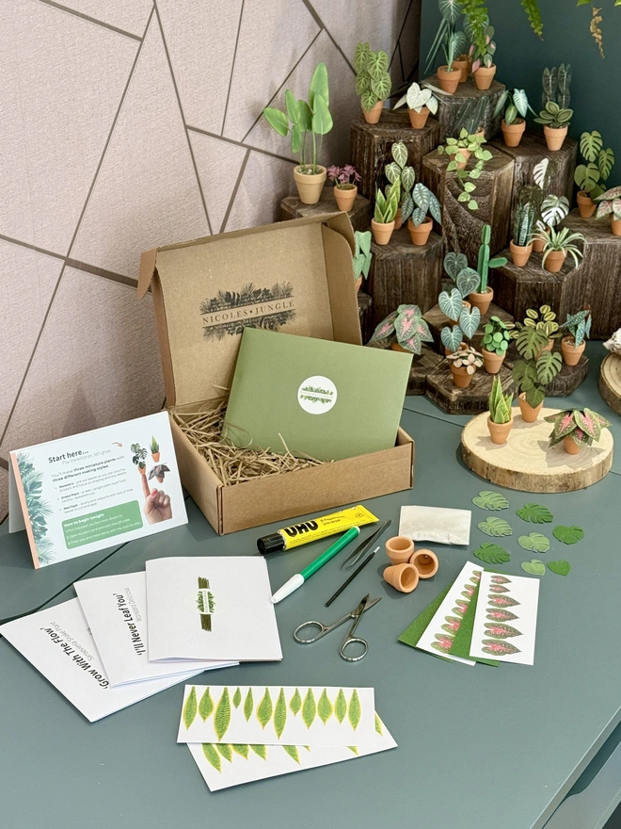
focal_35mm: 48
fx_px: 1148
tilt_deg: -27.8
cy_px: 414
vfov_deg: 39.7
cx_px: 310
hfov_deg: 30.3
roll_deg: +0.0
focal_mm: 6.76
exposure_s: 1/100
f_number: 1.78
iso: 80
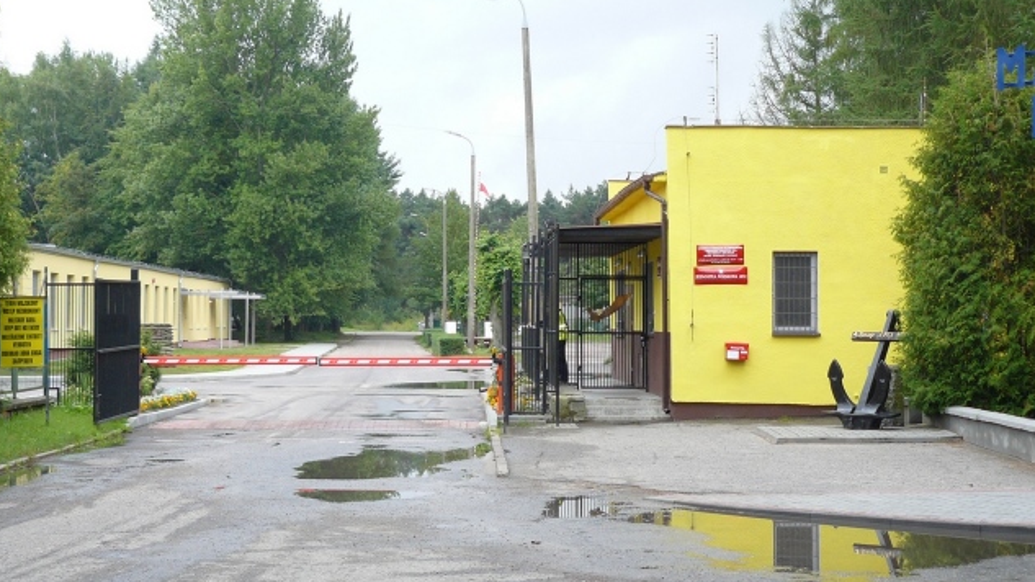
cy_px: 244
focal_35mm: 65
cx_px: 513
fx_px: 1784
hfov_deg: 32.4
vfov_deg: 18.5
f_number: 3.2
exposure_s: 1/100
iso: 100
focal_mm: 9.8
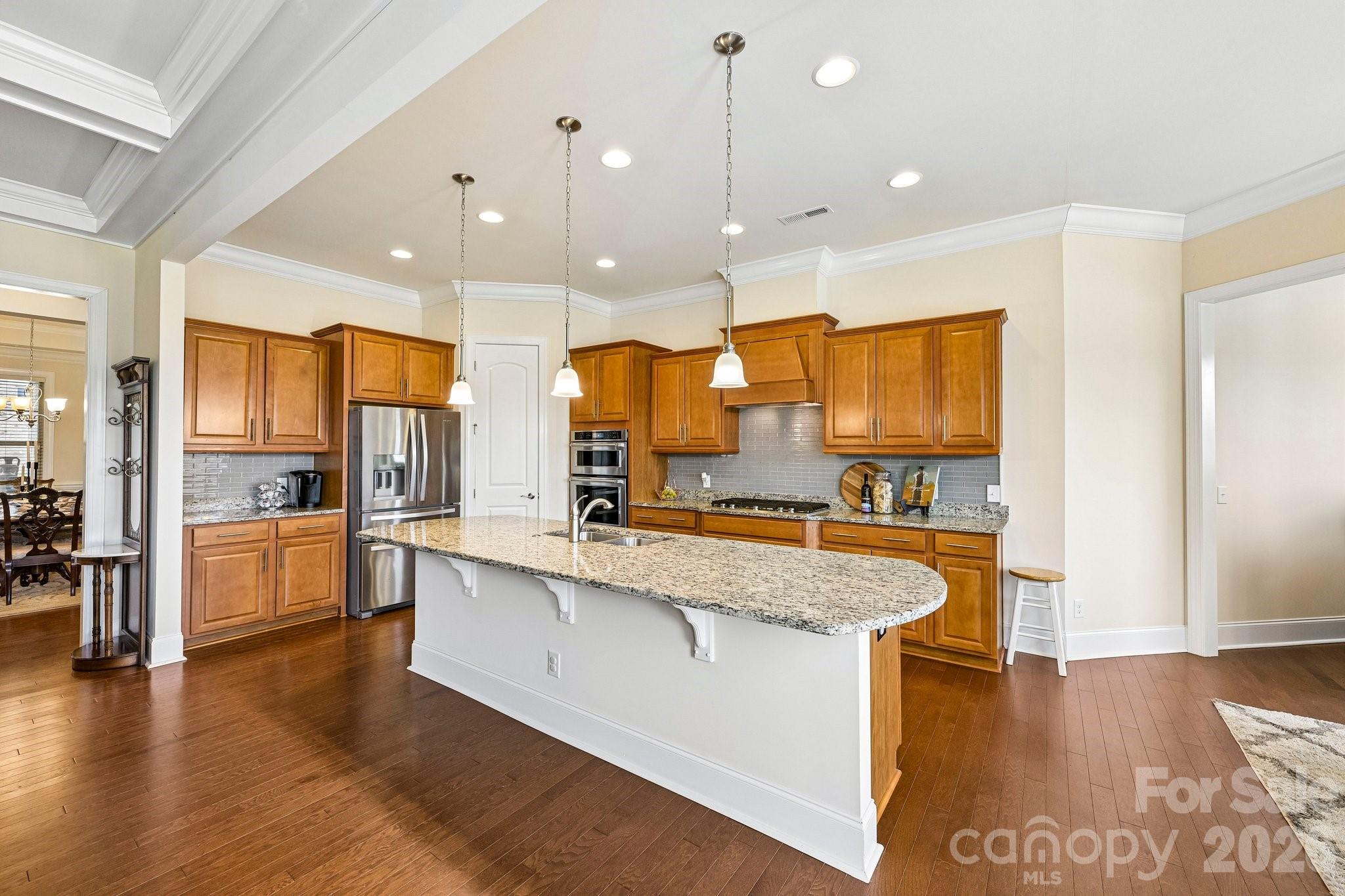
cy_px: 448
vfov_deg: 81.2
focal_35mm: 14
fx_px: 523
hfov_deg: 104.3
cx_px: 672
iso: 360
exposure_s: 1/15
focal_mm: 14
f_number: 8
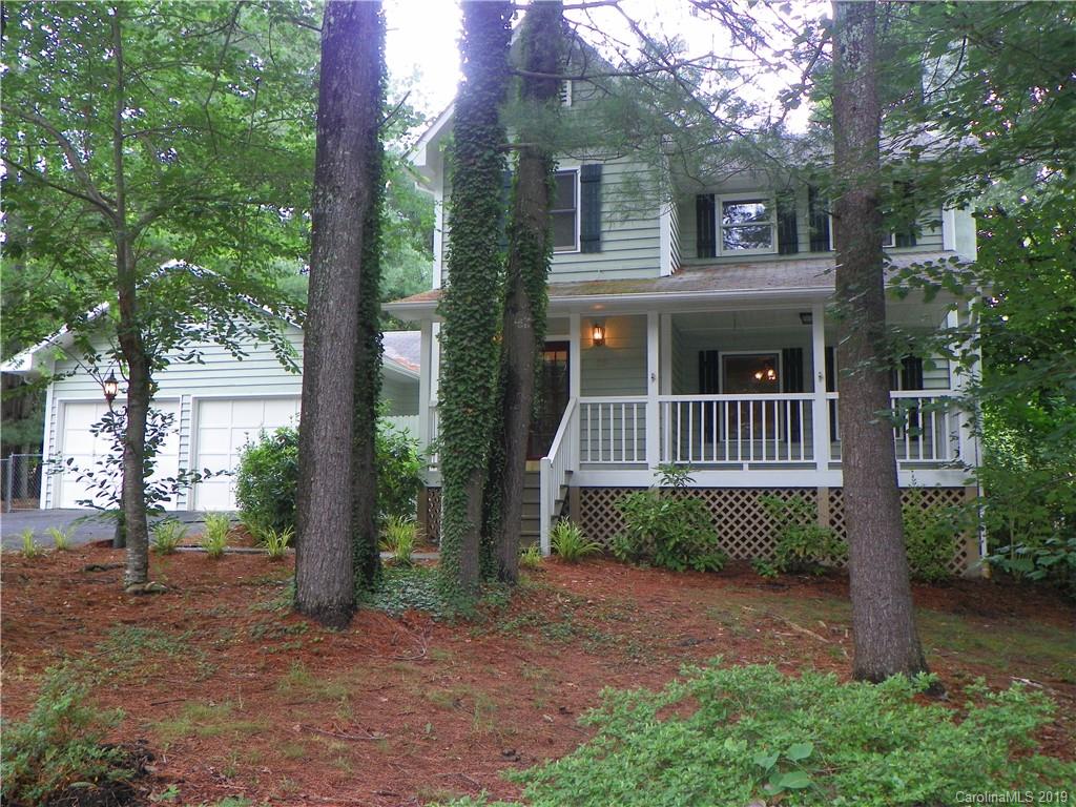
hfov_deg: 54.0
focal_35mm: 34
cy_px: 404
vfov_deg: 41.8
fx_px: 1057
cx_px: 538
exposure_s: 1/50
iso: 64
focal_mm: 6.1
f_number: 3.2
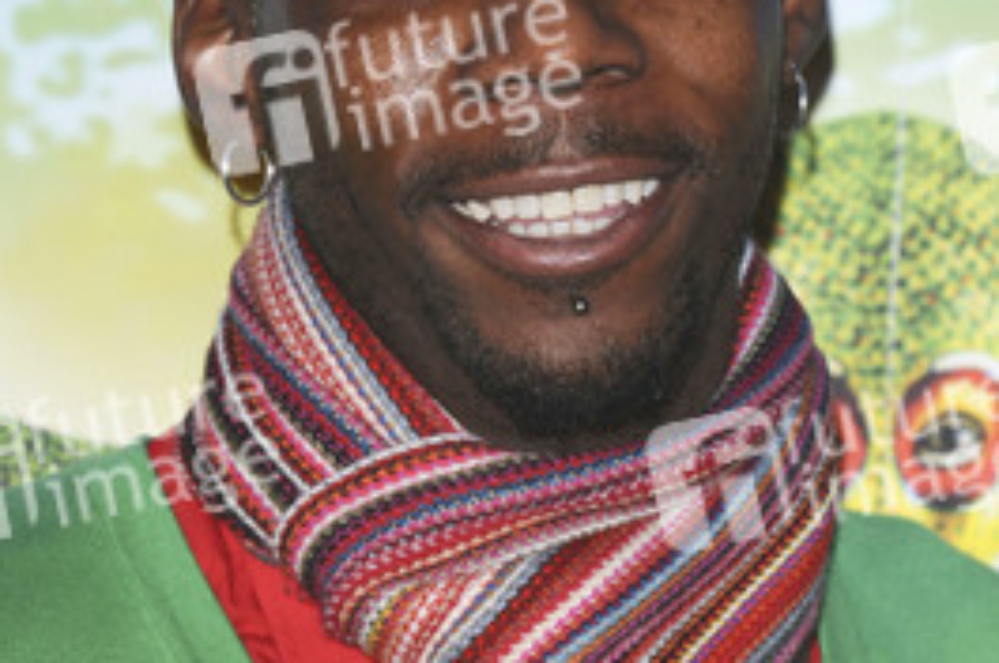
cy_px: 275
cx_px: 500
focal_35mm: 295
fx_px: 8176
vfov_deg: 4.6
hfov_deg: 7.0
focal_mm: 130
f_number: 5.6
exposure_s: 1/250
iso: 320
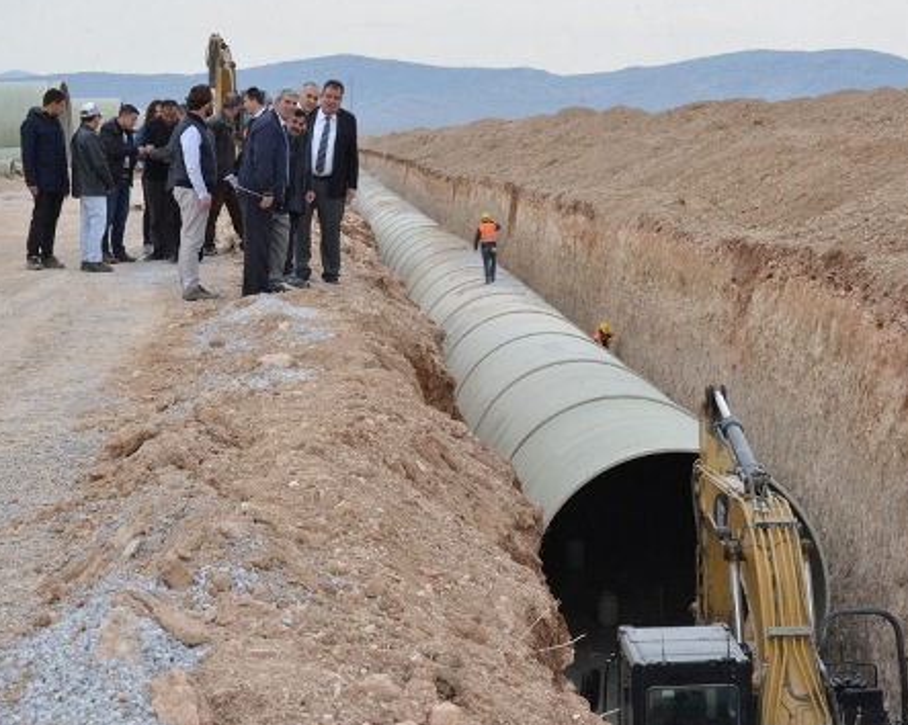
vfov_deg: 16.2
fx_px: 2552
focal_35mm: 95
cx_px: 512
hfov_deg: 20.2
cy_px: 410
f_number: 14
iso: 200
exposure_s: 1/100
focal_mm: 70
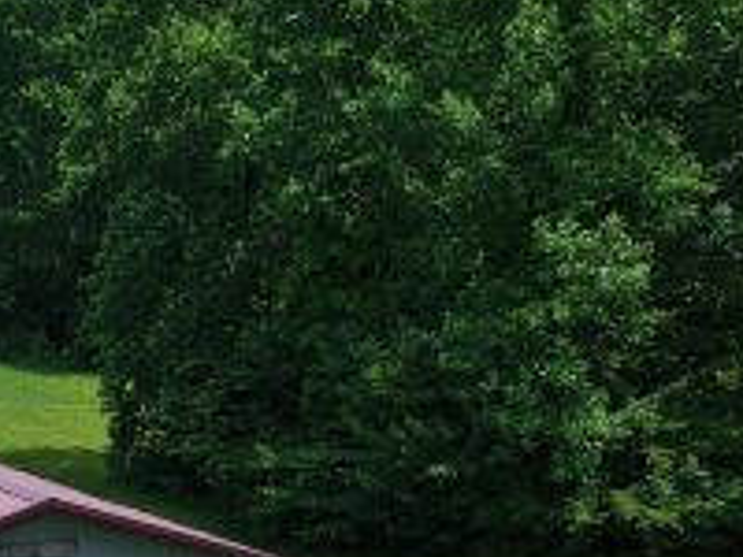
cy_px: 761
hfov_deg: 22.3
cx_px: -173
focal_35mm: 80
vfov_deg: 17.1
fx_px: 1717
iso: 100
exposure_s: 1/80
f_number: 1.8
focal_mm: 8.67
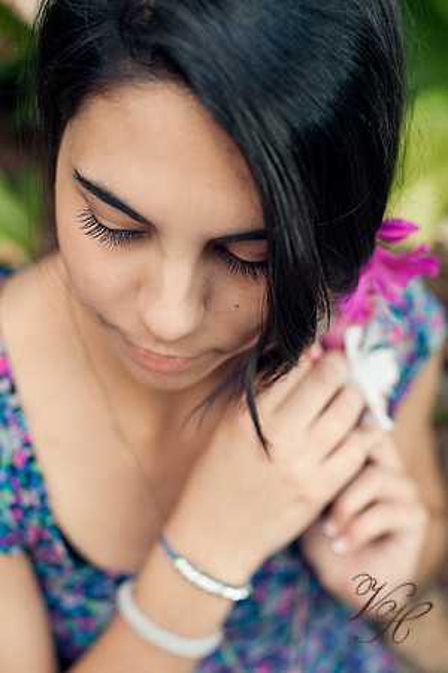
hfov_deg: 27.0
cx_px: 224
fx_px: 933
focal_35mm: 50
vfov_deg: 39.6
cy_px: 336
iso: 200
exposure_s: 1/160
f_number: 2.8
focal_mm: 50
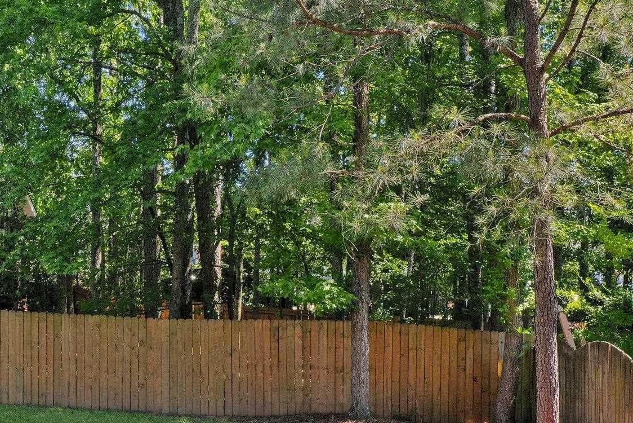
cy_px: 367
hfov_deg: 37.4
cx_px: 118
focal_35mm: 51
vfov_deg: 25.8
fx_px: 897
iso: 100
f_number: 4.5
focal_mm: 10.26
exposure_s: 1/160
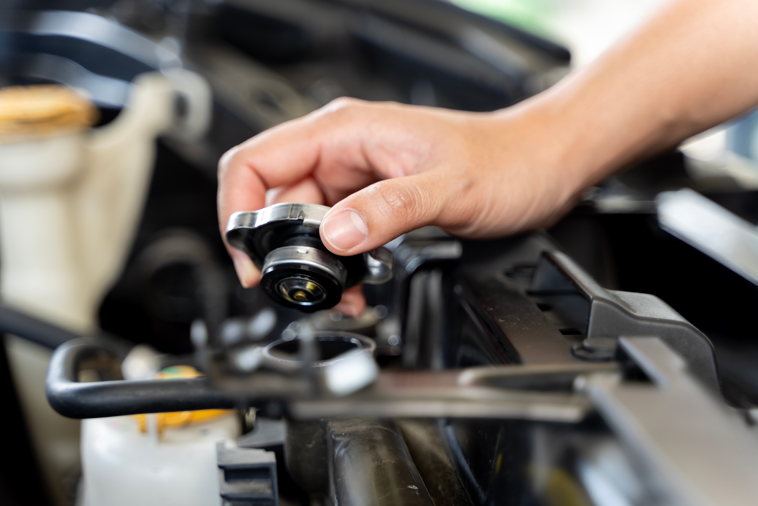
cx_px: 379
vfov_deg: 18.2
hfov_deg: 27.0
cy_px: 253
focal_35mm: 75
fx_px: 1579
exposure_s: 1/125
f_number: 2.8
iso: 250
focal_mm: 75
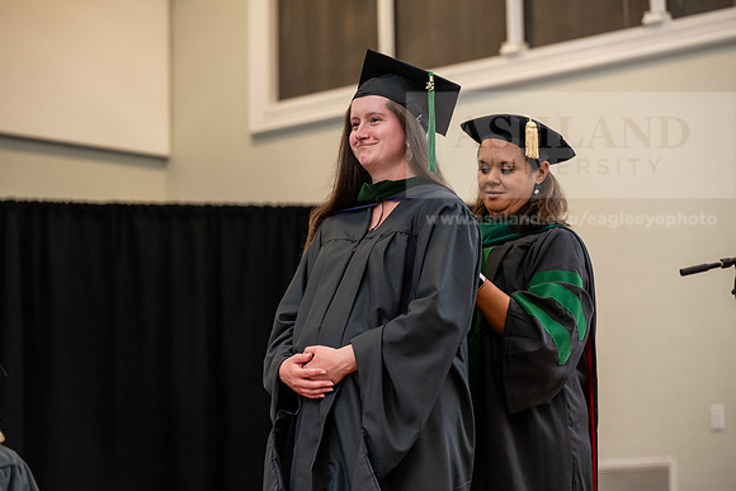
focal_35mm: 105
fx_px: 2147
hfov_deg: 19.5
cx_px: 368
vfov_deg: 13.0
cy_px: 246
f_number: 3.5
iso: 1600
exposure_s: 1/200
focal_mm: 105
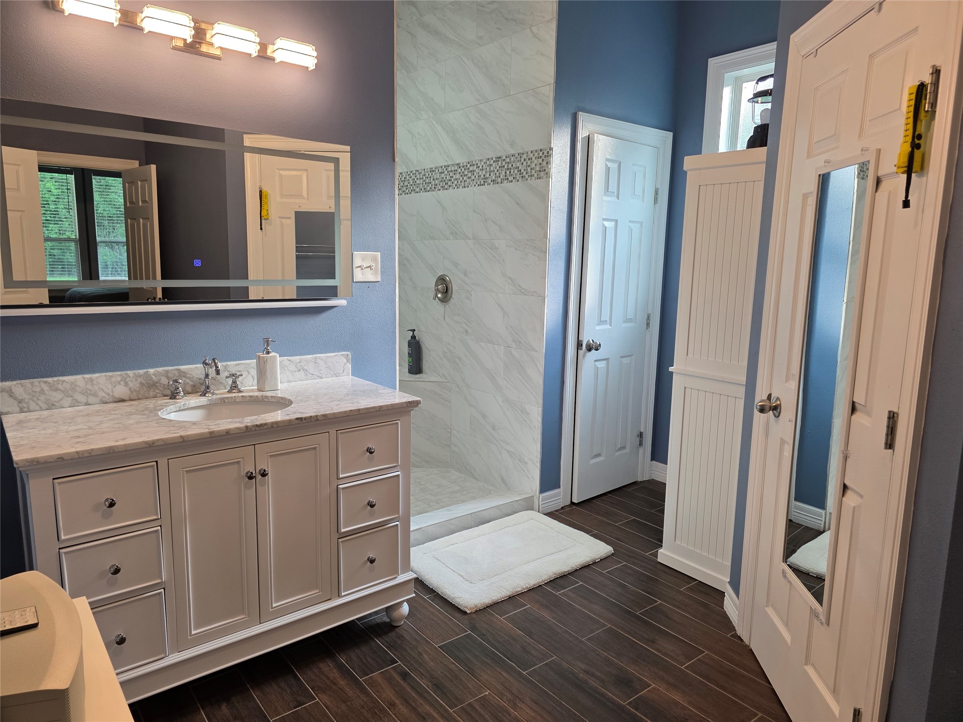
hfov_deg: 73.9
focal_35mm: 23
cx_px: 482
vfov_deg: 58.9
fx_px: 640
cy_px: 361
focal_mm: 6.3
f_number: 1.7
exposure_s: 1/120
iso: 125
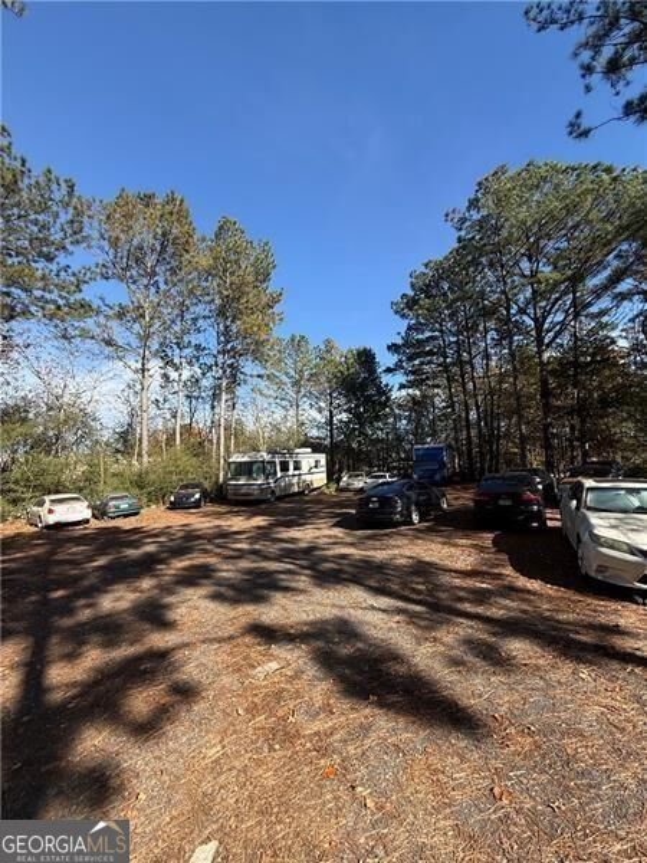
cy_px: 432
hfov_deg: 85.7
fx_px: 349
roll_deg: +2.2
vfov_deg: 102.1
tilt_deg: +4.9
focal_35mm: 14
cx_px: 324
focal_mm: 2.22
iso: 50
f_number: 2.2
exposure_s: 1/789
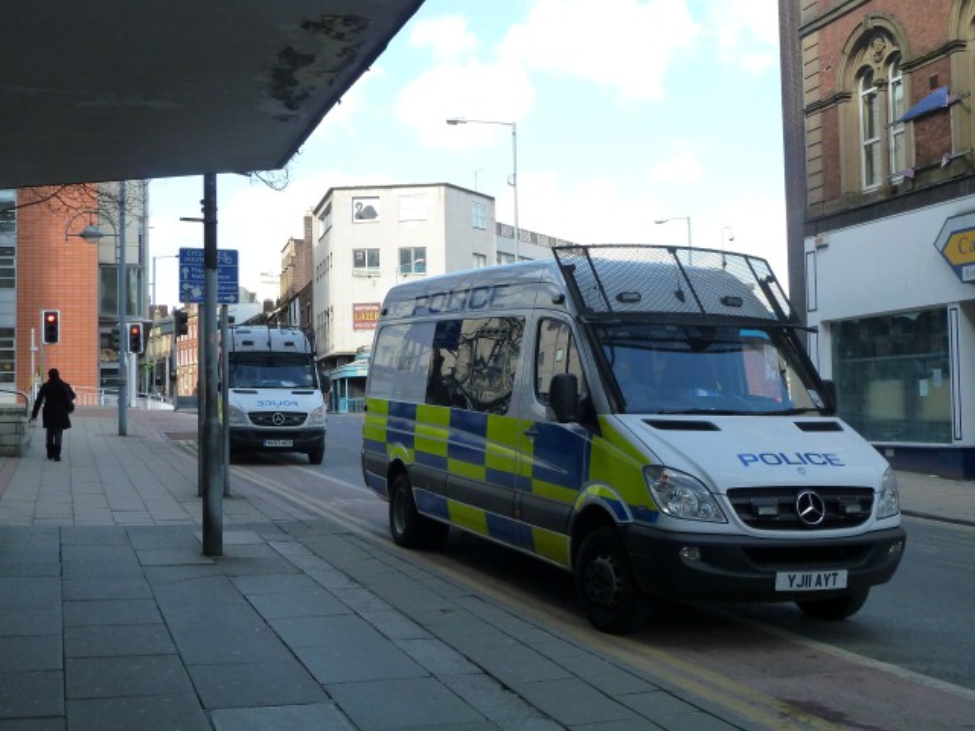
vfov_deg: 32.9
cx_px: 488
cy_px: 366
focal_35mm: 44
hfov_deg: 42.9
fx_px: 1239
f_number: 4
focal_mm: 7.3
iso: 200
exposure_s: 1/250
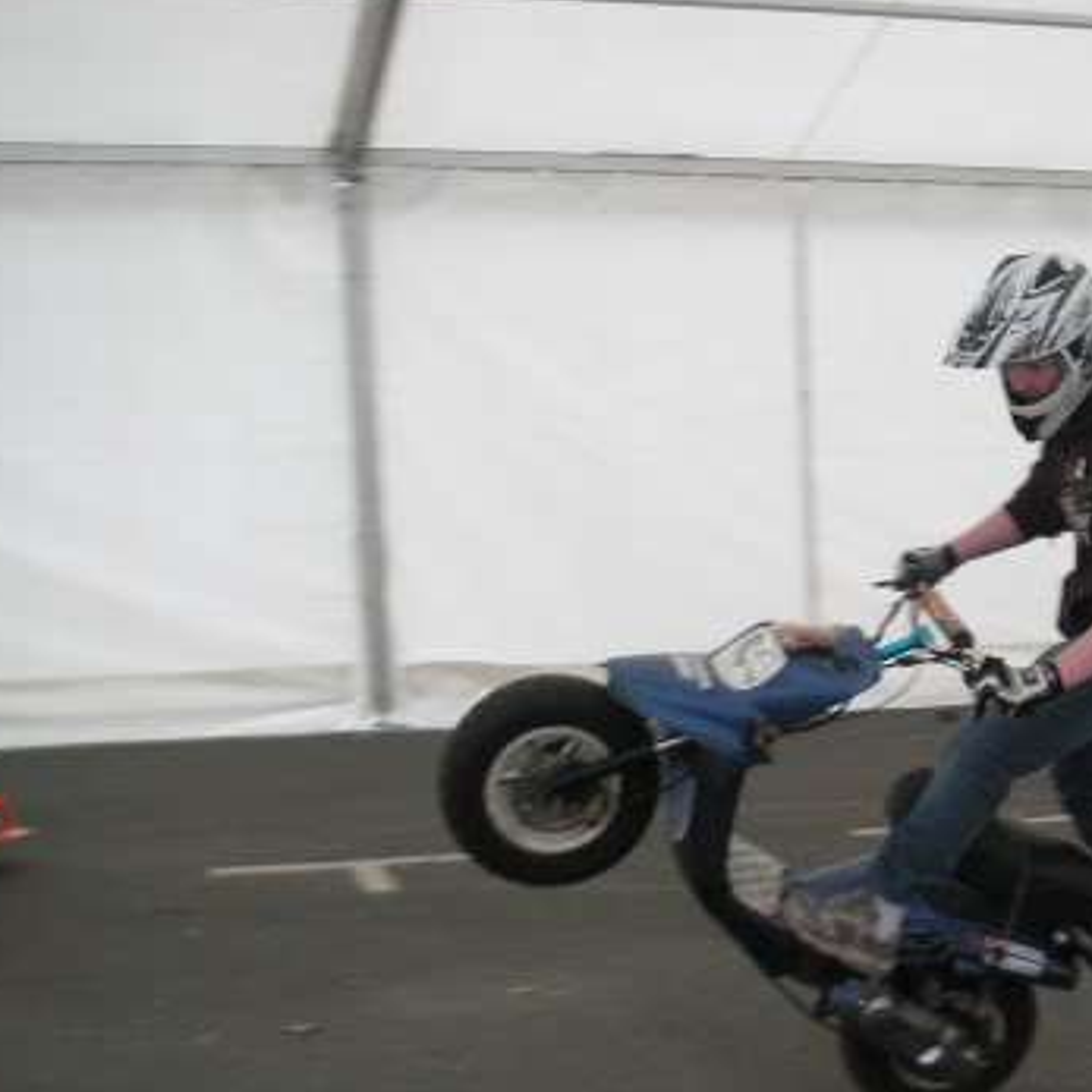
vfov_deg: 27.6
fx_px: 2213
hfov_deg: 26.9
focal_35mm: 62
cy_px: 718
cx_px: 960
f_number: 3.3
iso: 50
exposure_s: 1/45
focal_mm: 6.3
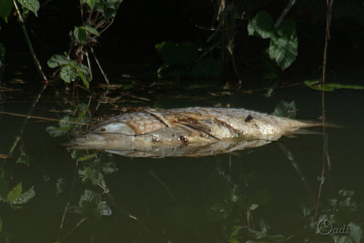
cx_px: 182
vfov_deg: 3.1
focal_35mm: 450
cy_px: 122
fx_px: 4550
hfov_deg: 4.6
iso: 100
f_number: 8
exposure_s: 1/320
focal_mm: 300
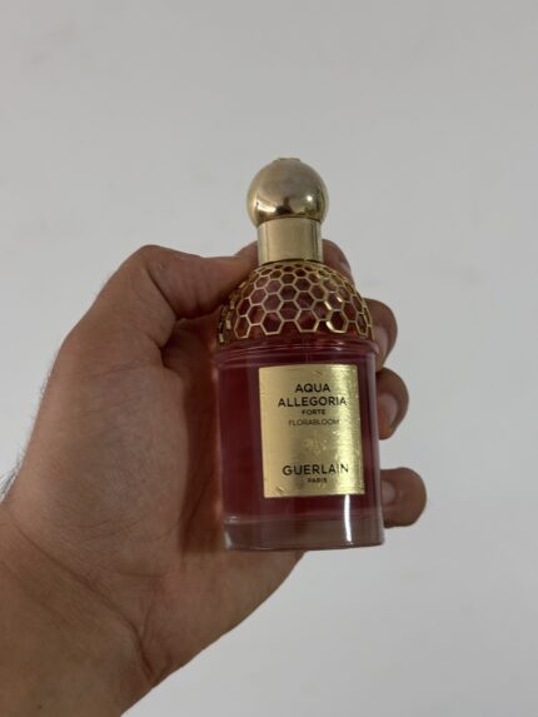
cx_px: 269
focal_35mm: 48
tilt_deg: -33.0
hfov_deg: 30.3
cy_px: 358
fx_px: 994
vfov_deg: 39.6
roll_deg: +0.3
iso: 100
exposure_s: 1/50
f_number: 1.78
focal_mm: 6.76
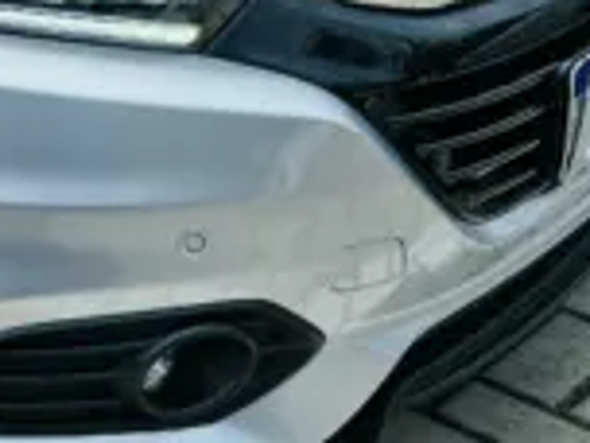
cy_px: -113
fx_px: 1551
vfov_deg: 15.5
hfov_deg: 19.4
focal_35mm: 91
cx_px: -237
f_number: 1.8
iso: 25
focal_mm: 5.4
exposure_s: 1/2896
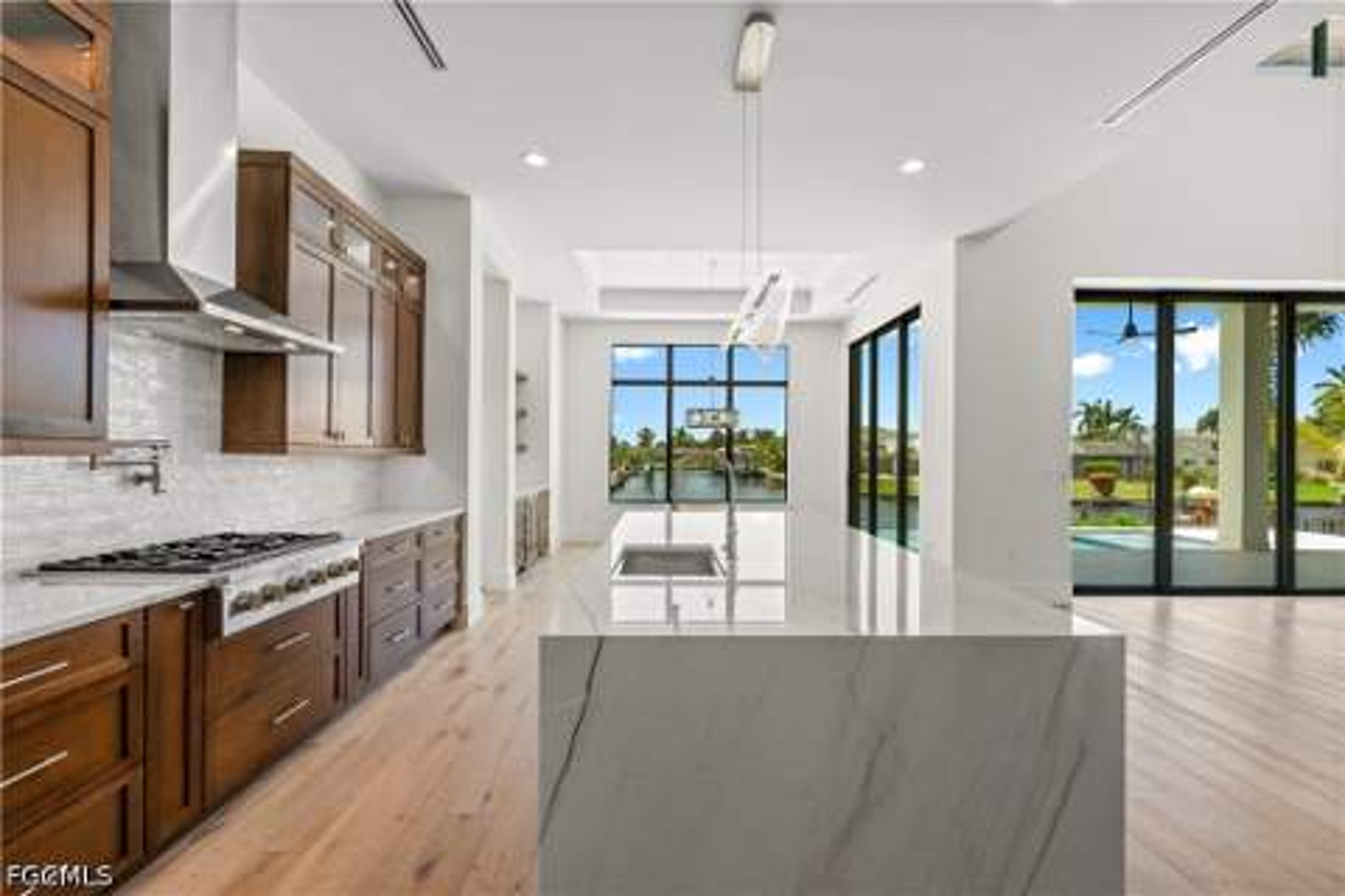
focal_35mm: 16
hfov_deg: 96.7
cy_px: 448
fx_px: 598
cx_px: 672
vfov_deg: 73.7
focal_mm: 16
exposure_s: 1/125
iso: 400
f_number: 8
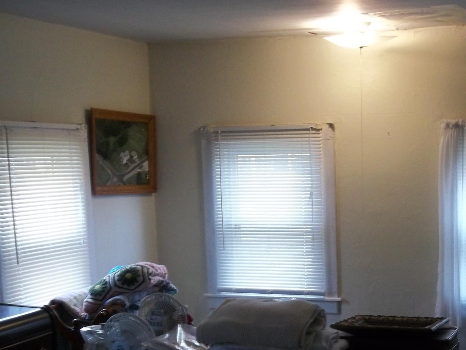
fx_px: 848
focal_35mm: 63
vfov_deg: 22.8
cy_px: 298
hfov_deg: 30.3
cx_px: 341
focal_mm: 5.7
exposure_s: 1/13
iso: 160
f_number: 2.9
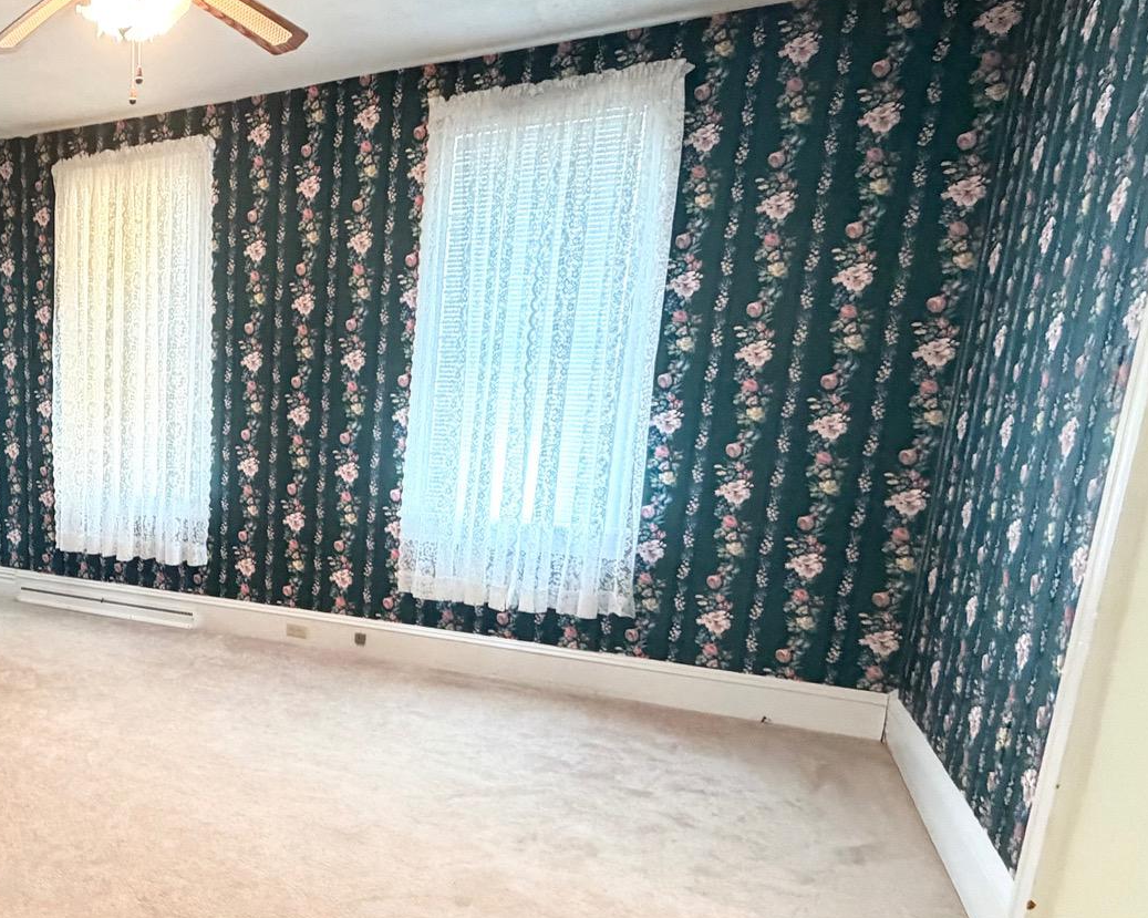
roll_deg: -0.1
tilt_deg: -11.2
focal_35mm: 27
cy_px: 577
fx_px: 917
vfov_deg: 52.6
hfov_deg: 56.0
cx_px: 127
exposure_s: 1/60
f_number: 2.2
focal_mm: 2.22
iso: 640
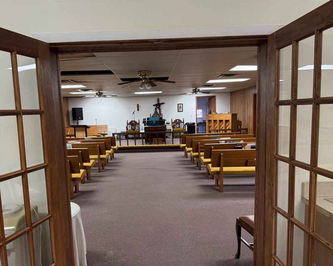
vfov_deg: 54.9
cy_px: 138
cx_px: 151
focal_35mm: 26
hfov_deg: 65.9
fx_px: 256
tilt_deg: -7.7
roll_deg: +1.5
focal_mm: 6.76
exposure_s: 1/120
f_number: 1.78
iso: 250
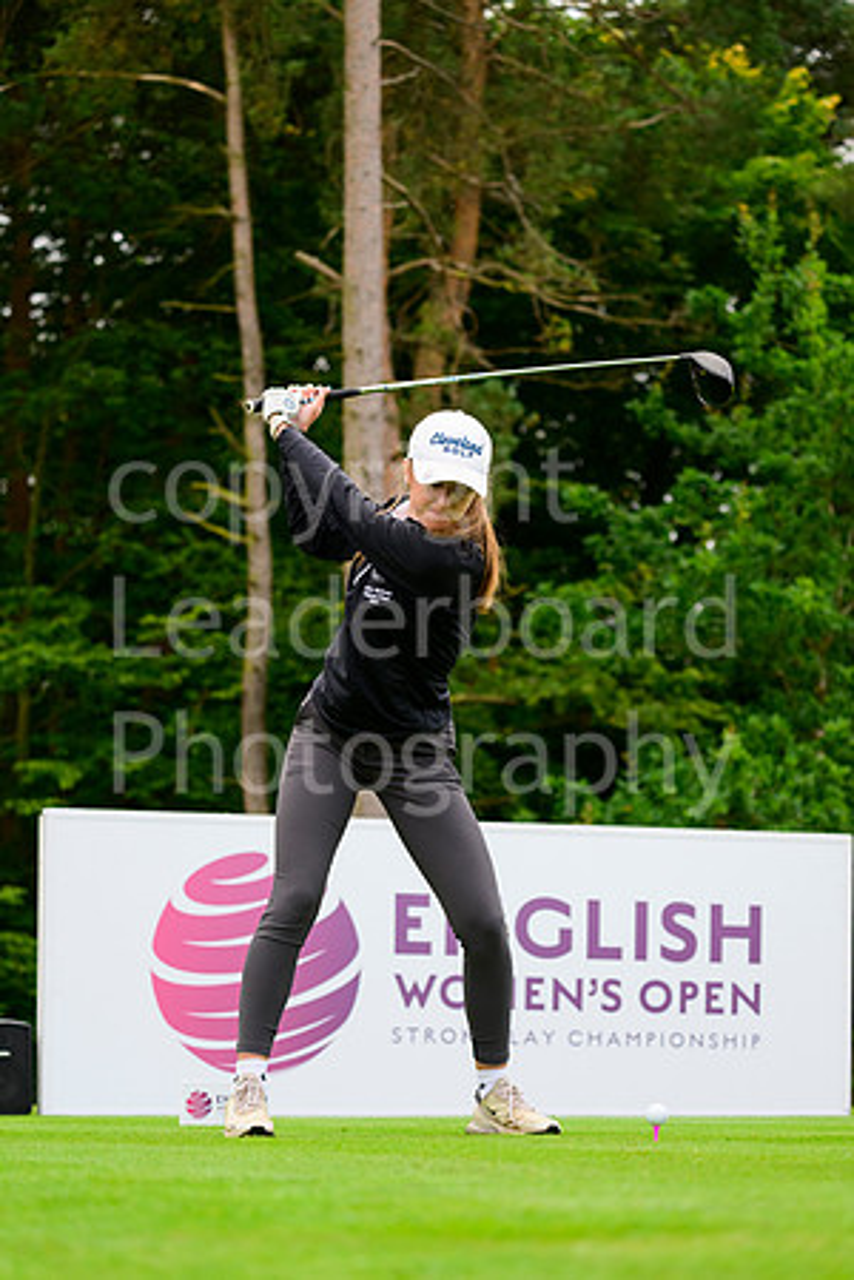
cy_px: 640
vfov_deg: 20.4
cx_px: 427
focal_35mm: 100
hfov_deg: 13.7
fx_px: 3558
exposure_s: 1/2500
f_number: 4.5
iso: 1600
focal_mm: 100
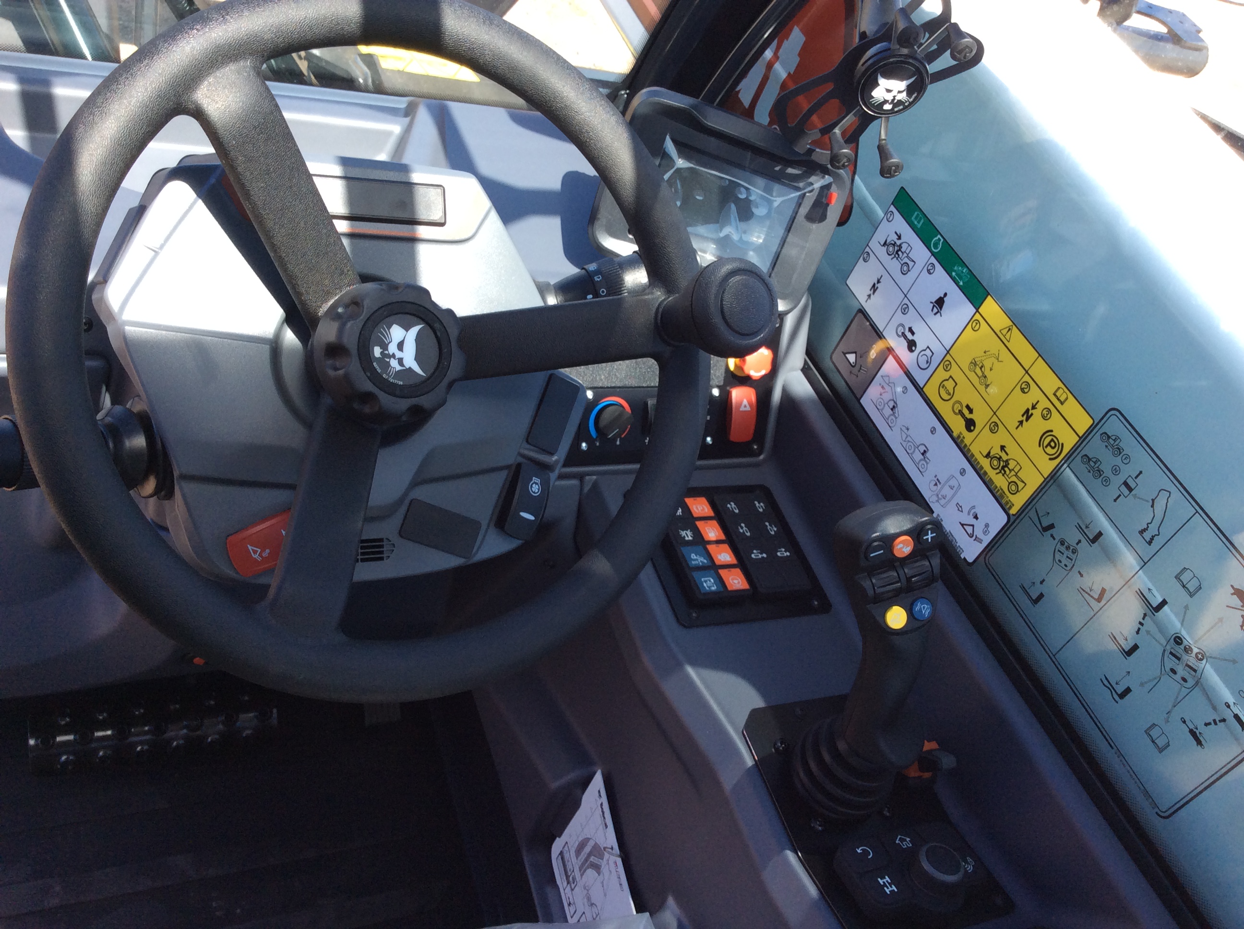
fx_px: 1148
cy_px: 464
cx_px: 622
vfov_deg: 44.1
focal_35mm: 32
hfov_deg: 56.9
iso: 32
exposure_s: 1/316
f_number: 2.4
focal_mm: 3.3
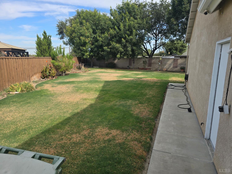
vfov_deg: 58.9
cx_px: 116
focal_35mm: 23
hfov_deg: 73.9
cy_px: 87
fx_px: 154
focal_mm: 6.3
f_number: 1.7
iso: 12
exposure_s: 1/431
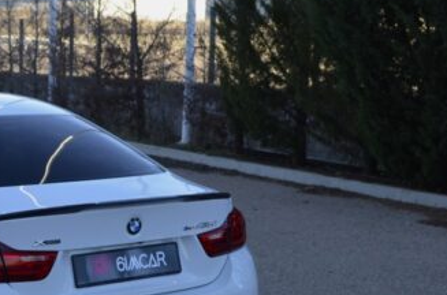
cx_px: -14
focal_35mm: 94
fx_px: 1164
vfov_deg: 14.4
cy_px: 224
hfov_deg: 20.9
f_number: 5.6
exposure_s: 1/250
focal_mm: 20
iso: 220
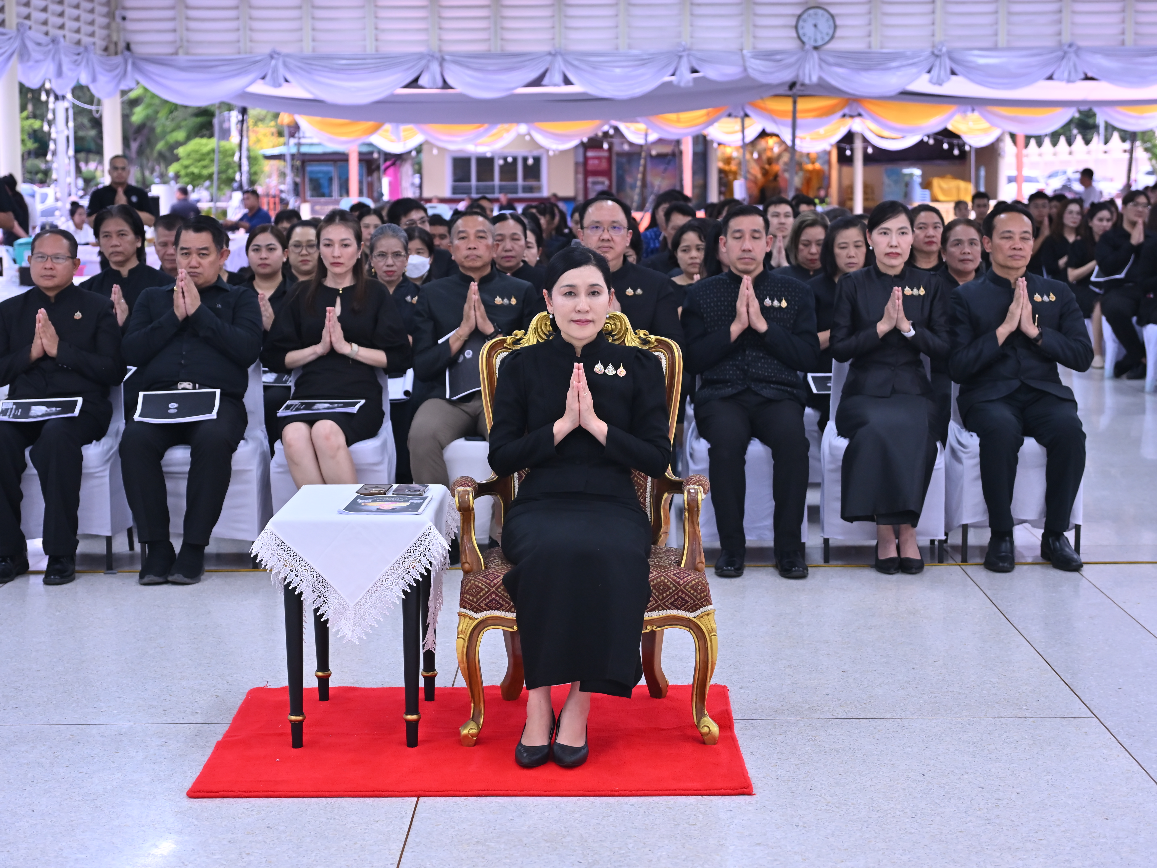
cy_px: 434
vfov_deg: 23.7
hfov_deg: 31.2
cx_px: 572
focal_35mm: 62
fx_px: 2072
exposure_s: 1/250
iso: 1250
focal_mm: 57
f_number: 4
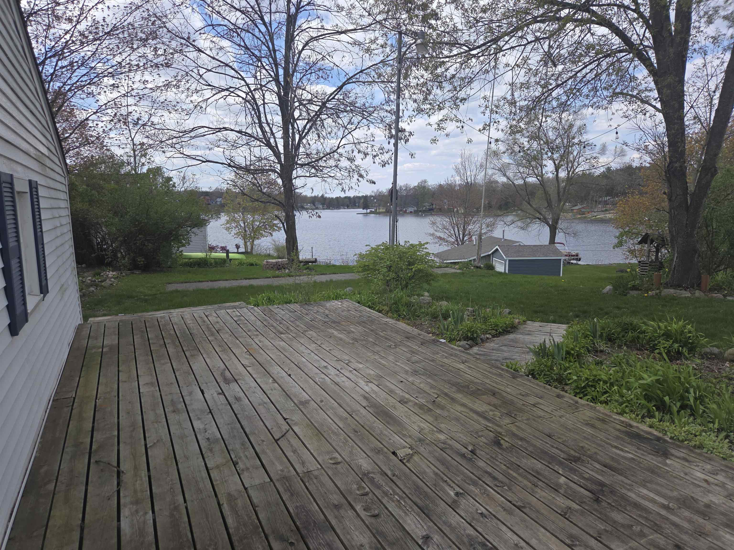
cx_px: 367
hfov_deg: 73.9
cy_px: 275
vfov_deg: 58.9
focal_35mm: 23
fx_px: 488
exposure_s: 1/1399
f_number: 1.8
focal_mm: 5.4
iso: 25
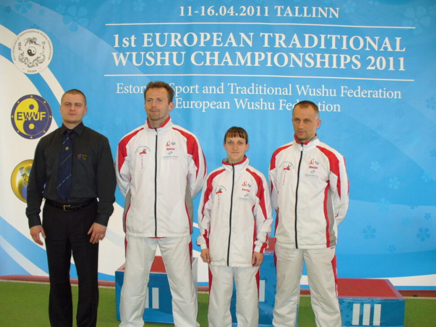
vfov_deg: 36.8
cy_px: 169
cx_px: 212
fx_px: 491
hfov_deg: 47.8
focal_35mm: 39
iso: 100
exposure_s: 1/15
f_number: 2.8
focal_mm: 6.1
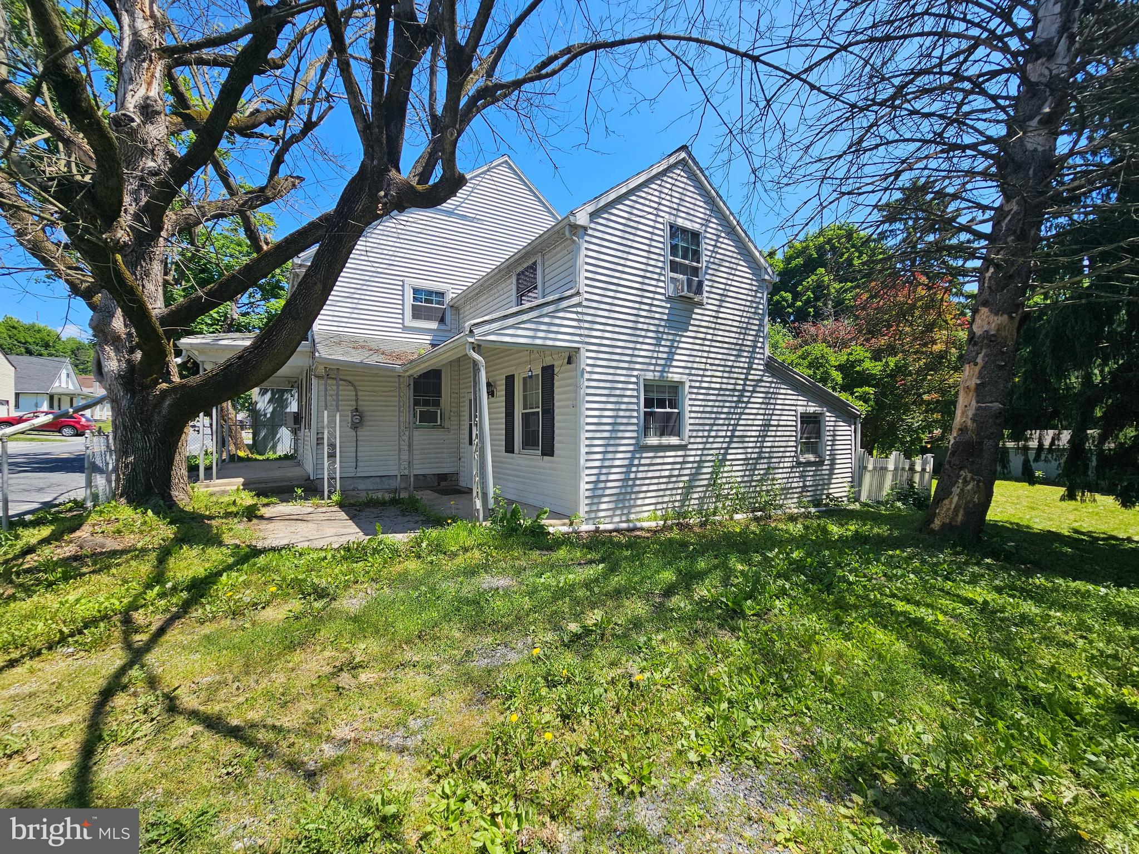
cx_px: 570
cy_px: 427
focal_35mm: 13
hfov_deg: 106.2
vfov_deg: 89.9
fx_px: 428
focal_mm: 2.2
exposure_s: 1/1286
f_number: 2.2
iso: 50
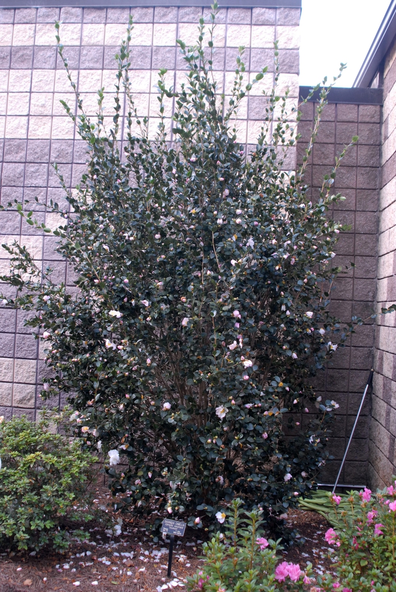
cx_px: 198
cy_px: 296
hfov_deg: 32.0
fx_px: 691
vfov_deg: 46.4
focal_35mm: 42
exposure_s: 1/90
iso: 400
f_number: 5
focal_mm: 28
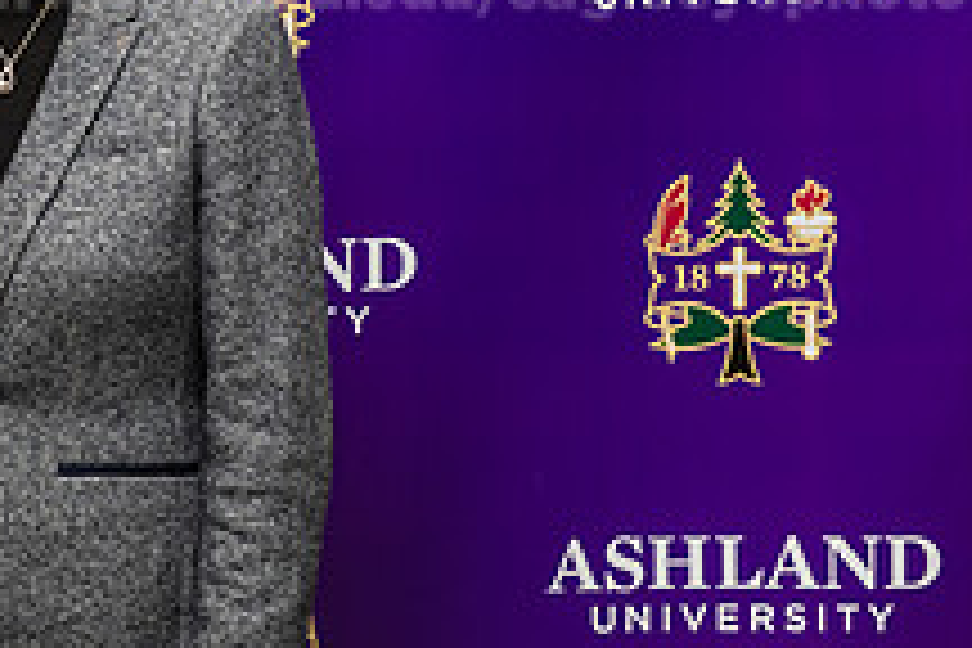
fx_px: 4347
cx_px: -270
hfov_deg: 12.4
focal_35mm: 161
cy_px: 83
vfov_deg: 8.5
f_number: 5.6
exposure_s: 1/200
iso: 800
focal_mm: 60
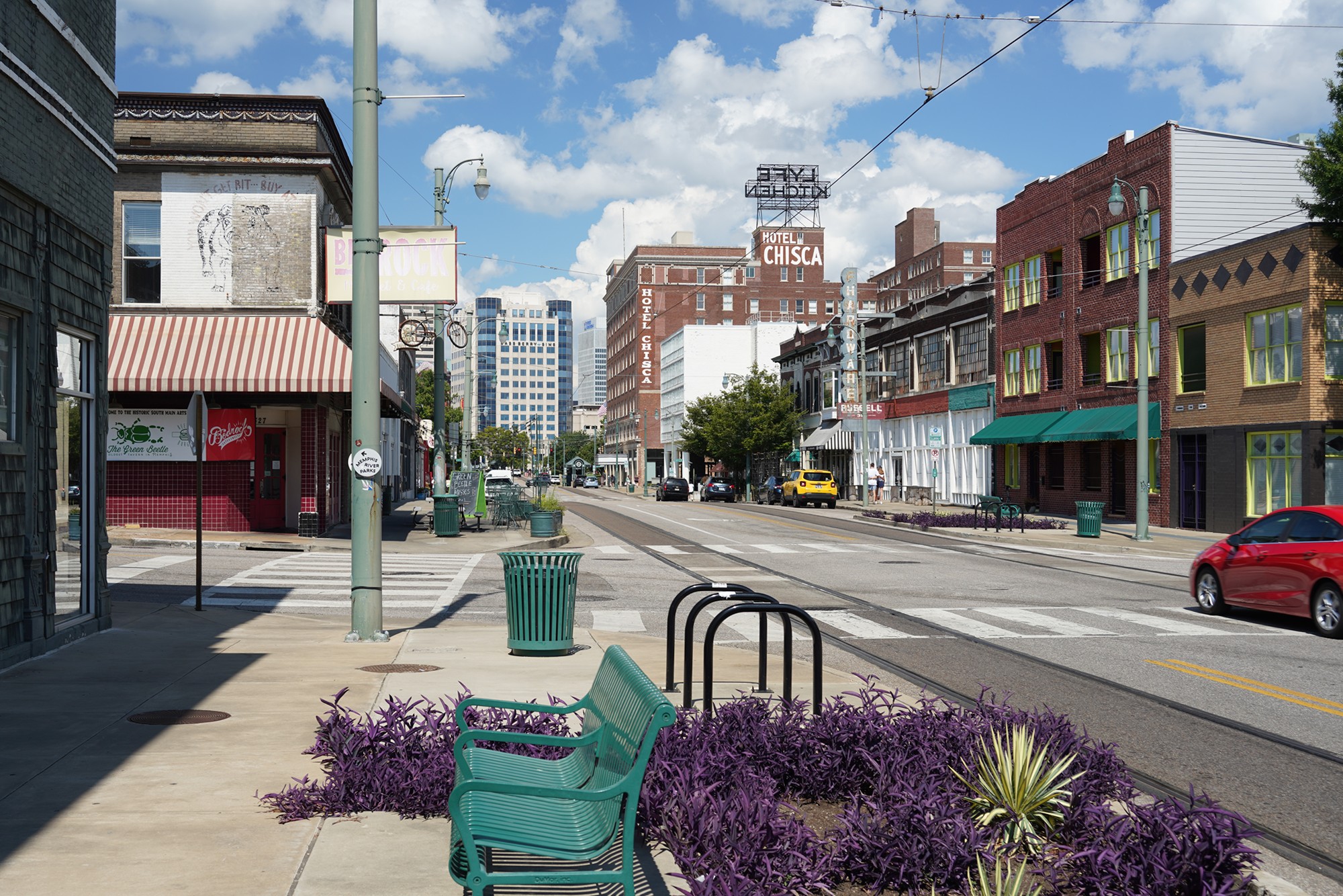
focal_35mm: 39
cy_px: 448
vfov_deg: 34.2
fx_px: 1455
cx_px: 672
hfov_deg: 49.5
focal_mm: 39
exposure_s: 1/100
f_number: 8
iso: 100
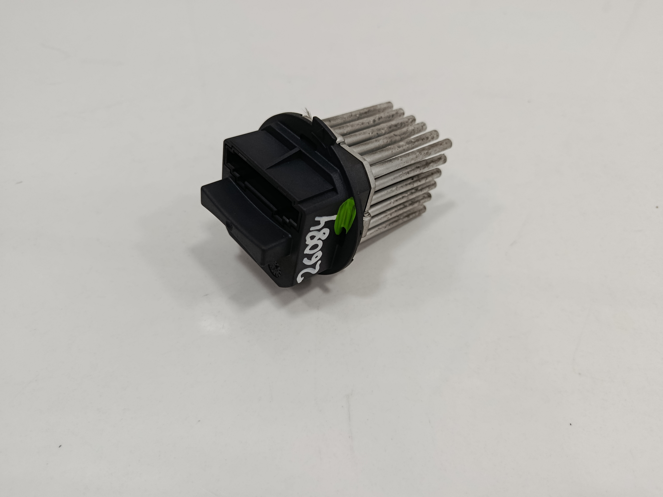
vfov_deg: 56.8
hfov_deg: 71.6
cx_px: 332
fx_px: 460
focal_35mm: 24
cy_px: 248
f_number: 1.7
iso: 865
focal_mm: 5.24
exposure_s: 1/100
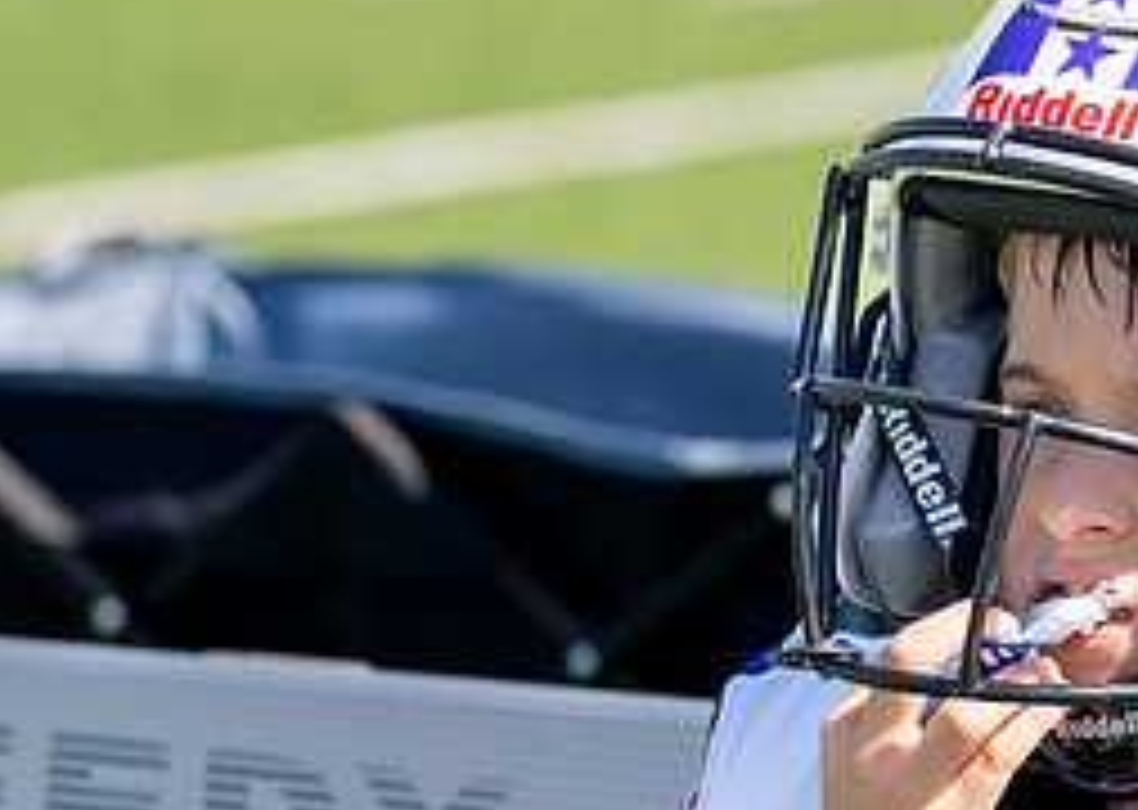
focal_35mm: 238
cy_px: 508
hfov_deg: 8.4
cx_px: 1220
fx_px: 7682
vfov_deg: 6.0
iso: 200
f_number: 2.8
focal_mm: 85
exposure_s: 1/2000
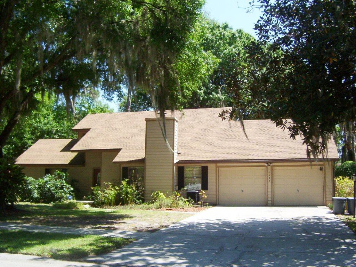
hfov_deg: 51.4
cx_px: 178
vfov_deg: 39.7
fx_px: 370
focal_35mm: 36
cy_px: 134
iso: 100
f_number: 5.24
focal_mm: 5.54
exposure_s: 1/335
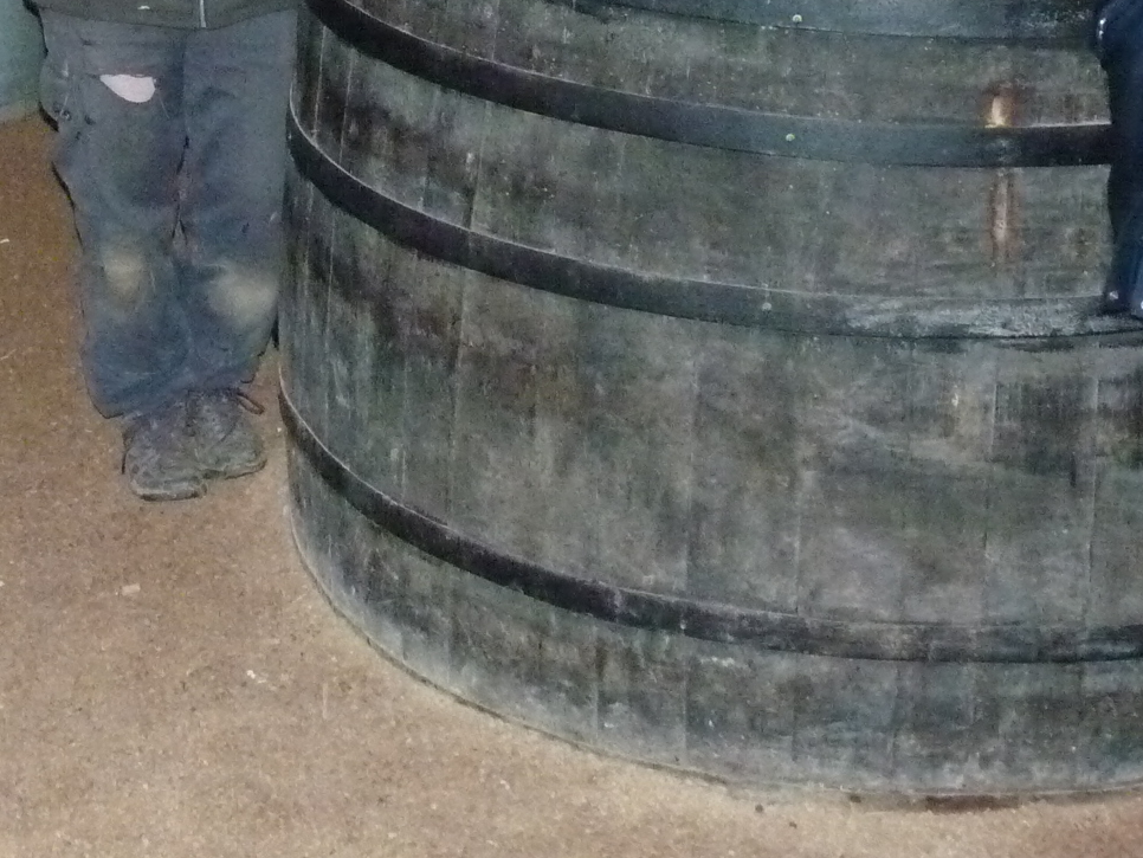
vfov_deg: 13.5
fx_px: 3501
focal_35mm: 106
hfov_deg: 18.3
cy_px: -217
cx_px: 147
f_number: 3
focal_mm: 7.2
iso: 800
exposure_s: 1/125
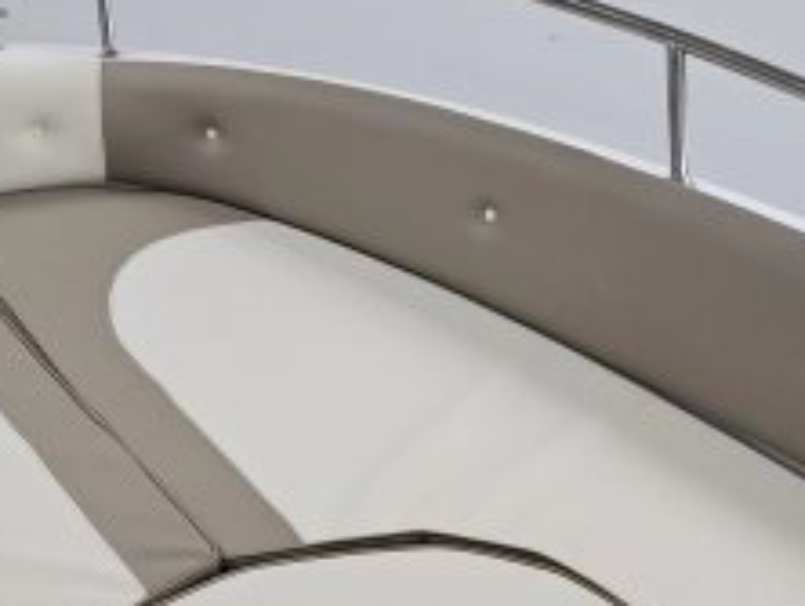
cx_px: 189
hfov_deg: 33.0
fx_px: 1327
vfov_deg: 25.0
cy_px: 539
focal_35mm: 57
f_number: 1.8
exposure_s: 1/100
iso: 125
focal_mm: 5.4
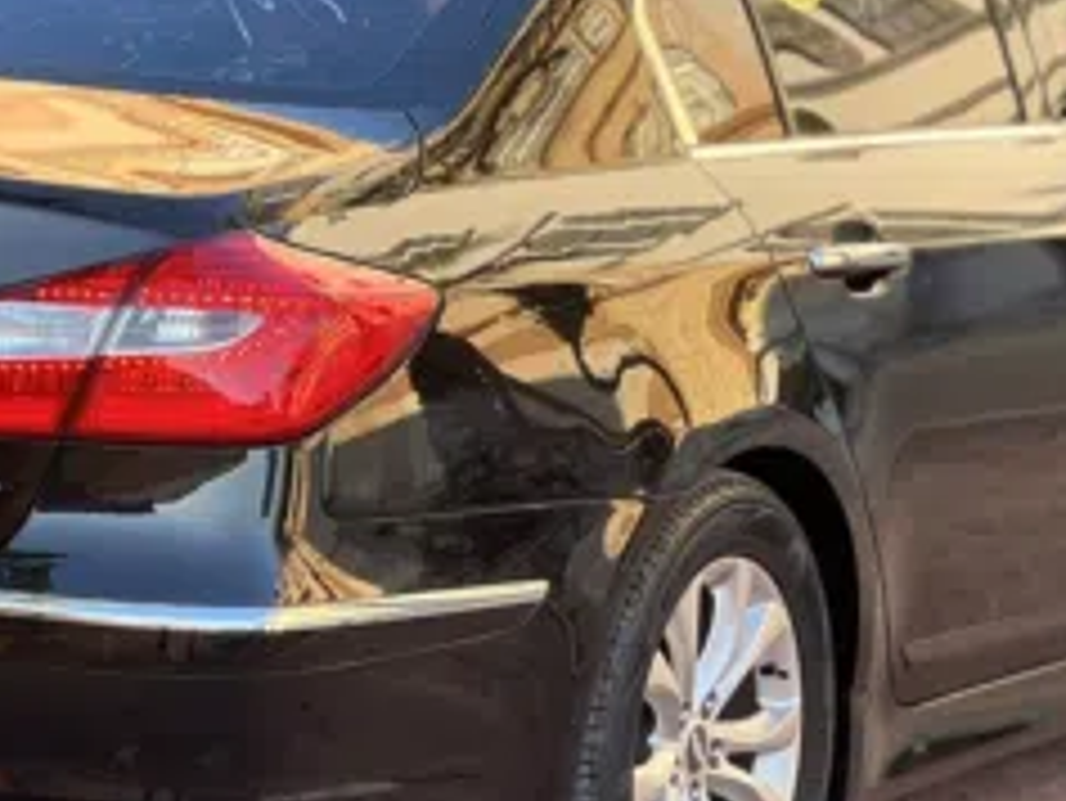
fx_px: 6409
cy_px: 194
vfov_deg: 7.1
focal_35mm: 208
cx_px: 301
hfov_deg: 9.5
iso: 80
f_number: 2.8
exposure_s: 1/121
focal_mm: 9
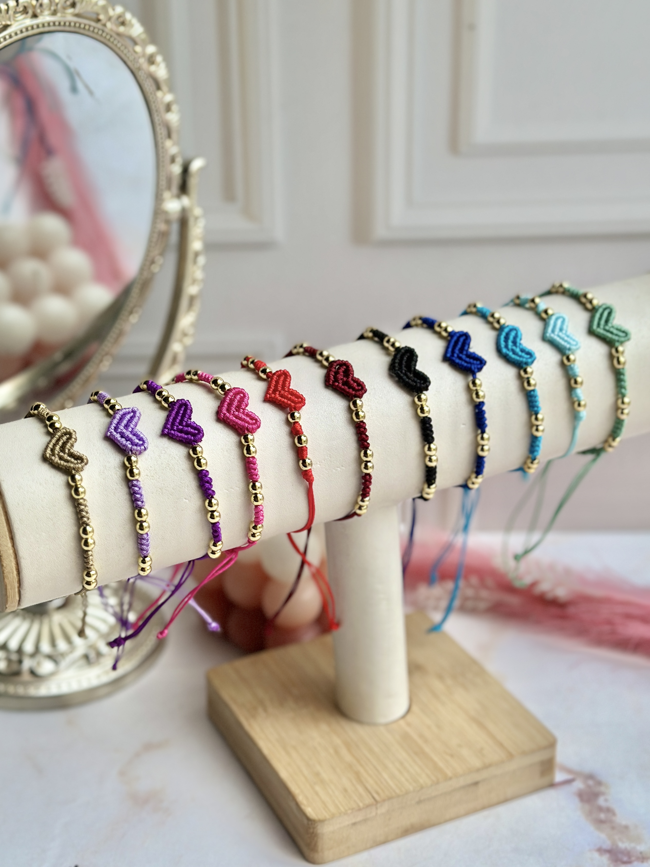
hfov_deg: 30.3
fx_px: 1202
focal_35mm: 48
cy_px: 434
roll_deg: +0.7
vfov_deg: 39.7
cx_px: 325
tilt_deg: -24.2
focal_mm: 6.86
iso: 80
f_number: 1.78
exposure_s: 1/1751
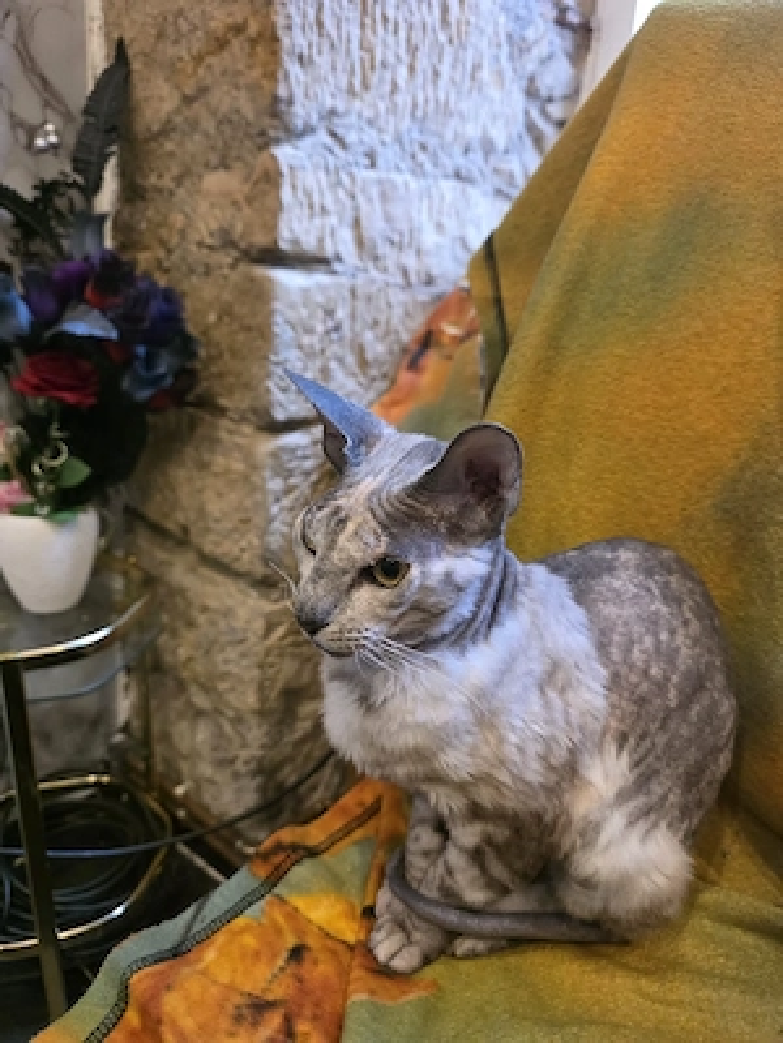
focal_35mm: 23
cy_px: 522
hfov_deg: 58.9
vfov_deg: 73.9
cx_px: 392
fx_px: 694
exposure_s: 1/101
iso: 1250
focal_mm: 6.3
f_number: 1.7
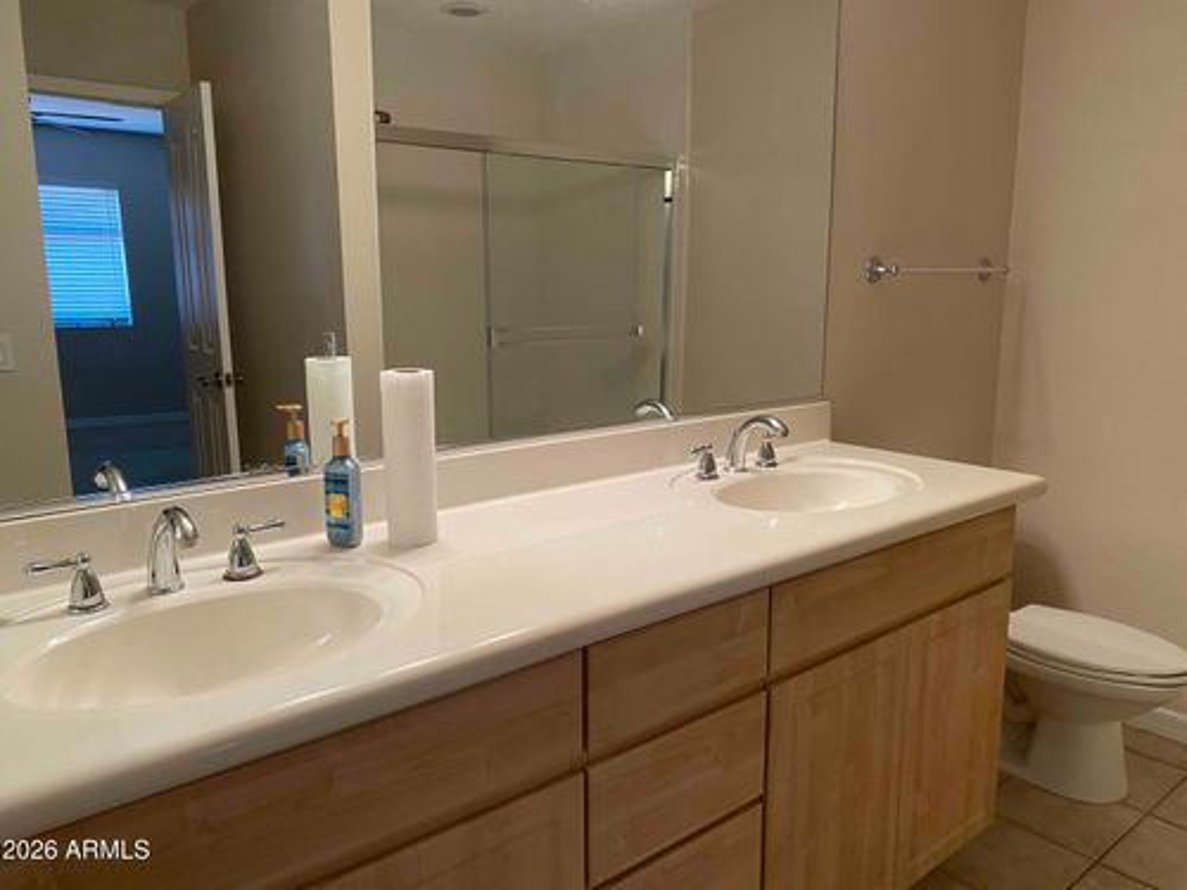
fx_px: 892
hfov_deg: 67.3
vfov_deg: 53.1
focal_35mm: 26
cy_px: 445
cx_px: 594
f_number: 1.8
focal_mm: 4.25
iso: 125
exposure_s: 1/60
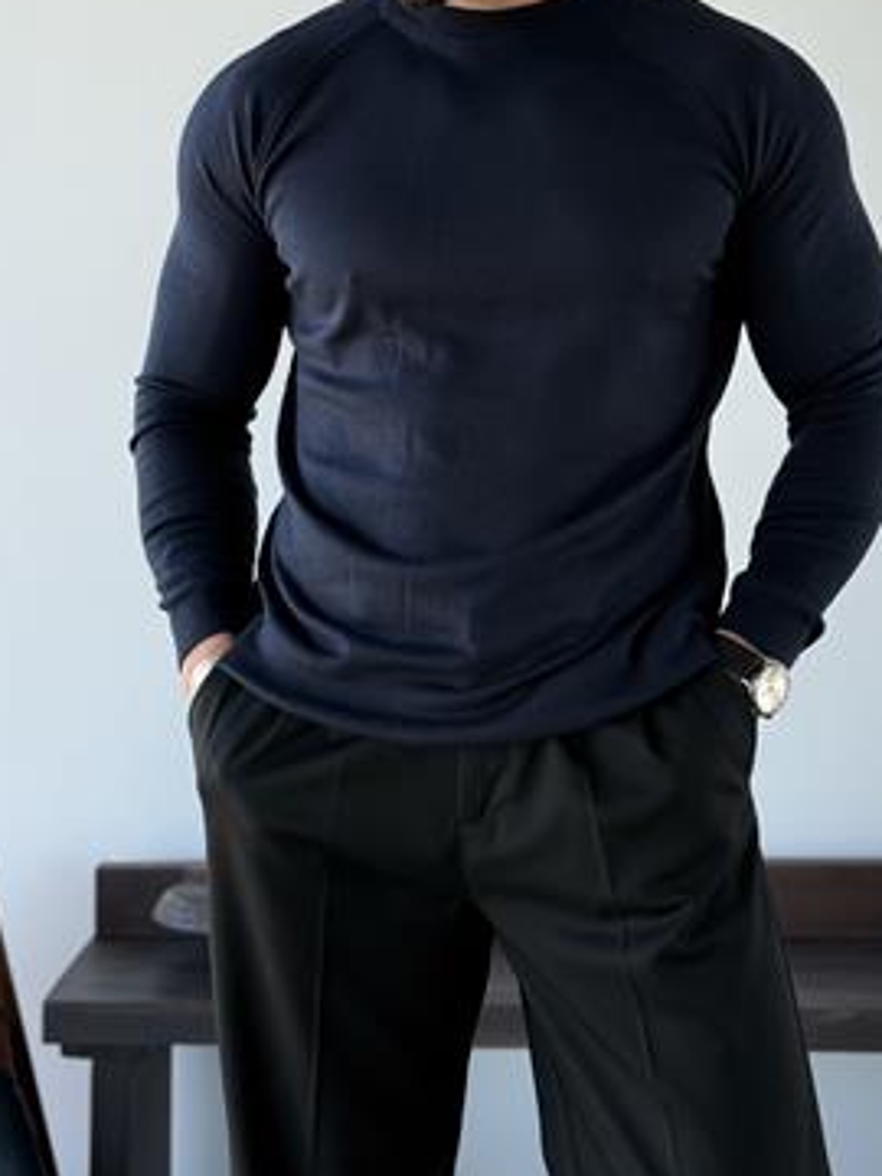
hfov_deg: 20.7
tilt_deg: -0.2
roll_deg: -0.1
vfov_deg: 27.2
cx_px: 480
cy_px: 354
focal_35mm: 71
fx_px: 2412
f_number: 1.78
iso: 80
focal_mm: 6.76
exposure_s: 1/234
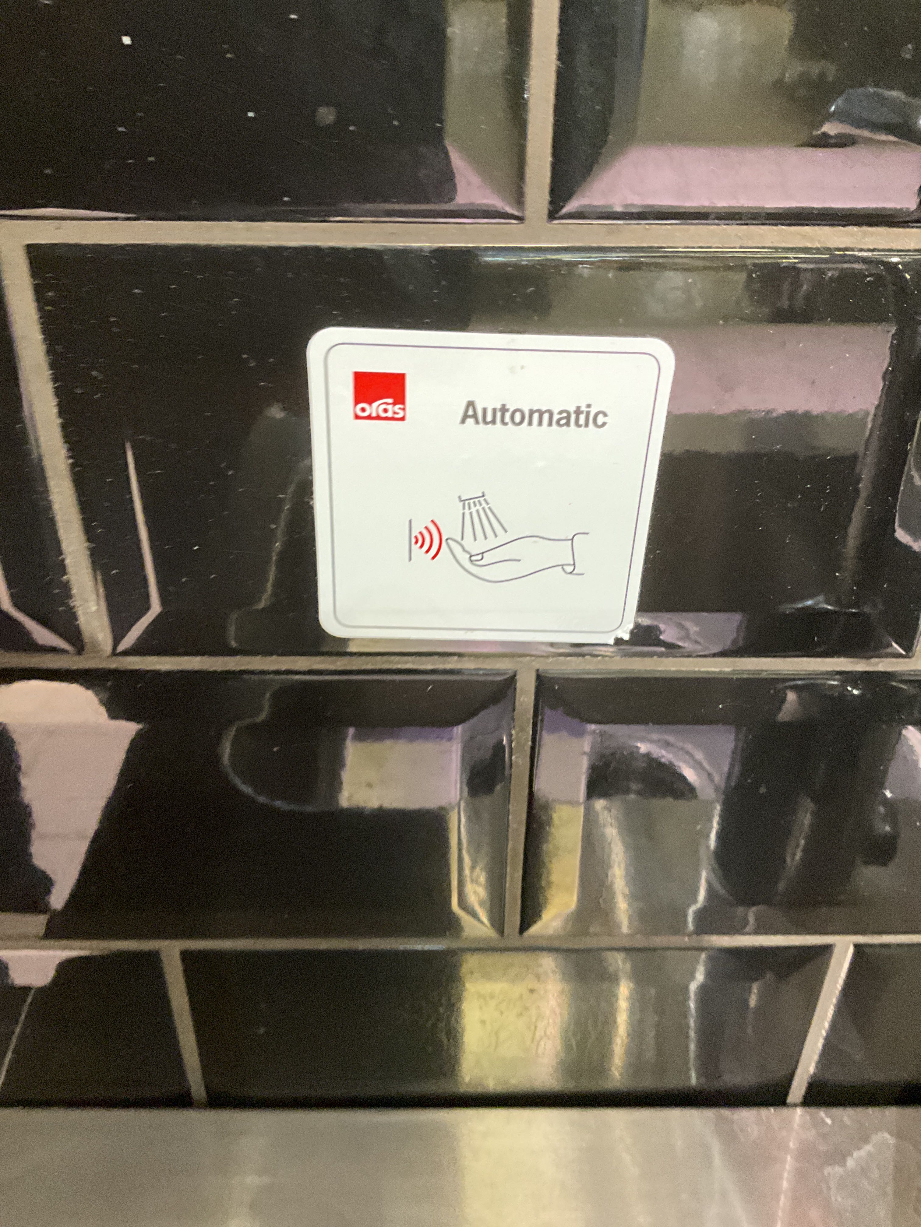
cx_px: 460
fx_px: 1028
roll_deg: +0.2
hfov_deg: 48.2
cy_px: 614
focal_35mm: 29
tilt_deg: -33.3
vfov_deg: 61.7
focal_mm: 3
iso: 320
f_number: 1.8
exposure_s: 1/51
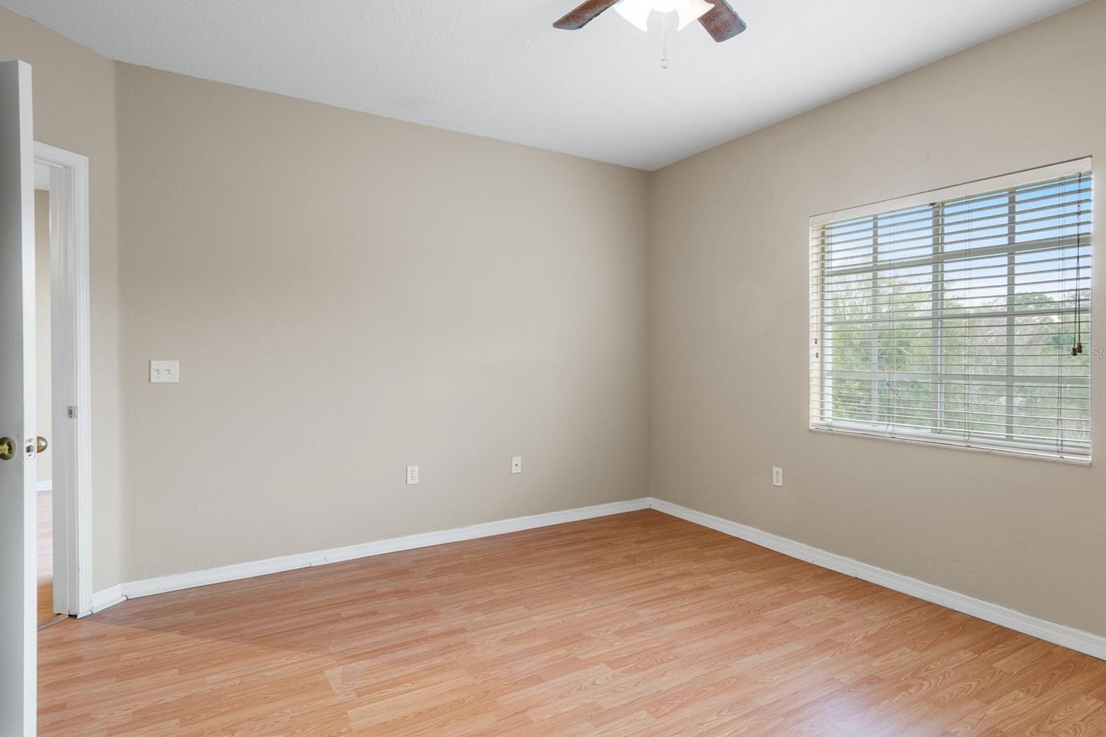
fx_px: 584
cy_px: 352
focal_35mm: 19
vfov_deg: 64.5
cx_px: 573
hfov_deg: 86.9
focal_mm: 18
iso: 320
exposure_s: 3.2
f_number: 8
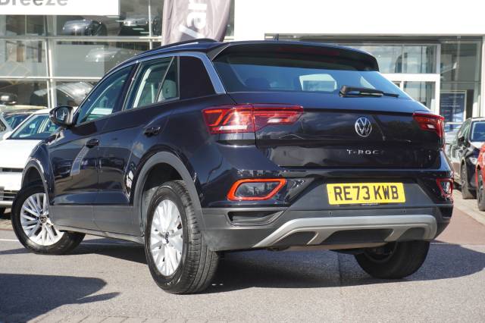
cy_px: 162
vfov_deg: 21.5
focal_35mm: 63
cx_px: 242
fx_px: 848
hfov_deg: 31.9
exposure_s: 1/200
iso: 160
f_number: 5.6
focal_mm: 42
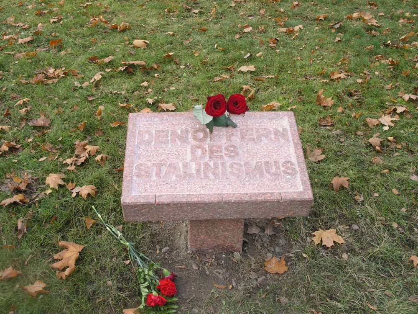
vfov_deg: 37.7
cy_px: 157
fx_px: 459
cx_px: 209
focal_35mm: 38
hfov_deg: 49.0
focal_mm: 7.8
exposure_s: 1/90
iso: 100
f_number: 4
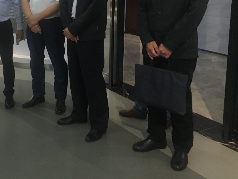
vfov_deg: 28.9
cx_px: 64
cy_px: 30
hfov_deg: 38.0
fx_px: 337
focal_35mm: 49
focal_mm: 4.15
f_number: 2.2
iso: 160
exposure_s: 1/33
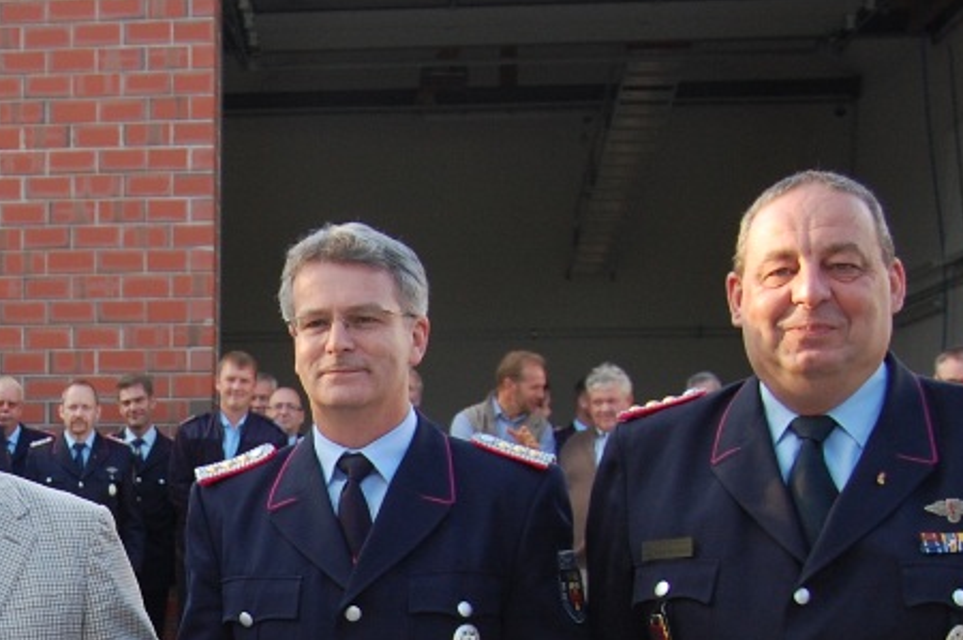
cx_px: -98
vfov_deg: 14.9
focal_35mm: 88
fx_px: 2351
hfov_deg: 21.9
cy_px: 813
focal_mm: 22
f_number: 5.6
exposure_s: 1/125
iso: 280
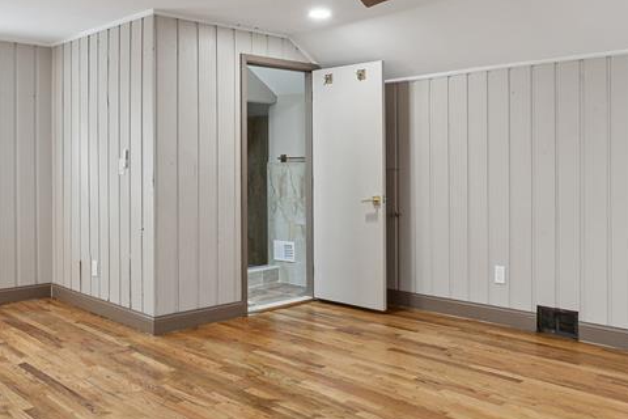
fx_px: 558
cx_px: 311
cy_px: 161
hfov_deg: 58.7
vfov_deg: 40.9
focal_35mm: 32
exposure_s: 1/15
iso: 400
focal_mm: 10
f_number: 8
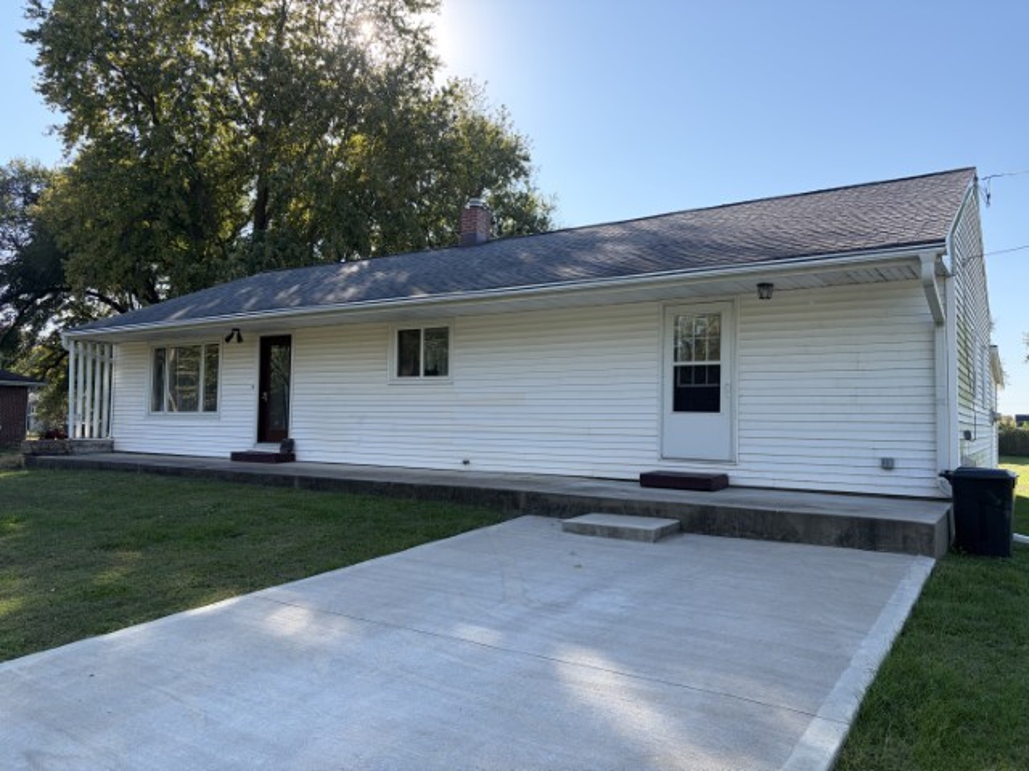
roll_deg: -0.5
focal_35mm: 26
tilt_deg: +3.0
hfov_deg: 67.3
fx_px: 773
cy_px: 386
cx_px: 514
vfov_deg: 53.1
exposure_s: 1/1393
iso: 64
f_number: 1.6
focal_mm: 5.96
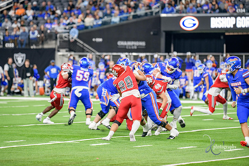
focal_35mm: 195
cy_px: 83
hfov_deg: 10.5
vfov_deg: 7.0
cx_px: 124
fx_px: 1349
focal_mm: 195
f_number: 2.8
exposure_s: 1/400
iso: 1000
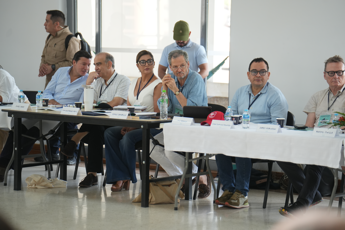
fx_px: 1207
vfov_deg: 10.9
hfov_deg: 16.3
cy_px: 115
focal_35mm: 126
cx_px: 172
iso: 1000
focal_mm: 126
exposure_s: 1/500
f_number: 2.8
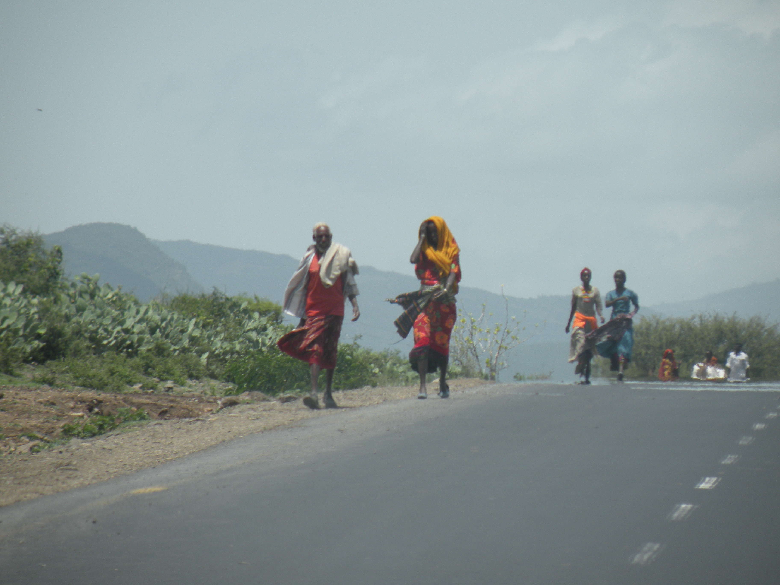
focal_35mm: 486
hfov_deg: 4.1
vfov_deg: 3.1
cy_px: 292
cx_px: 390
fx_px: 10951
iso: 64
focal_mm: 84.2
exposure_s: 1/360
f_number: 5.6
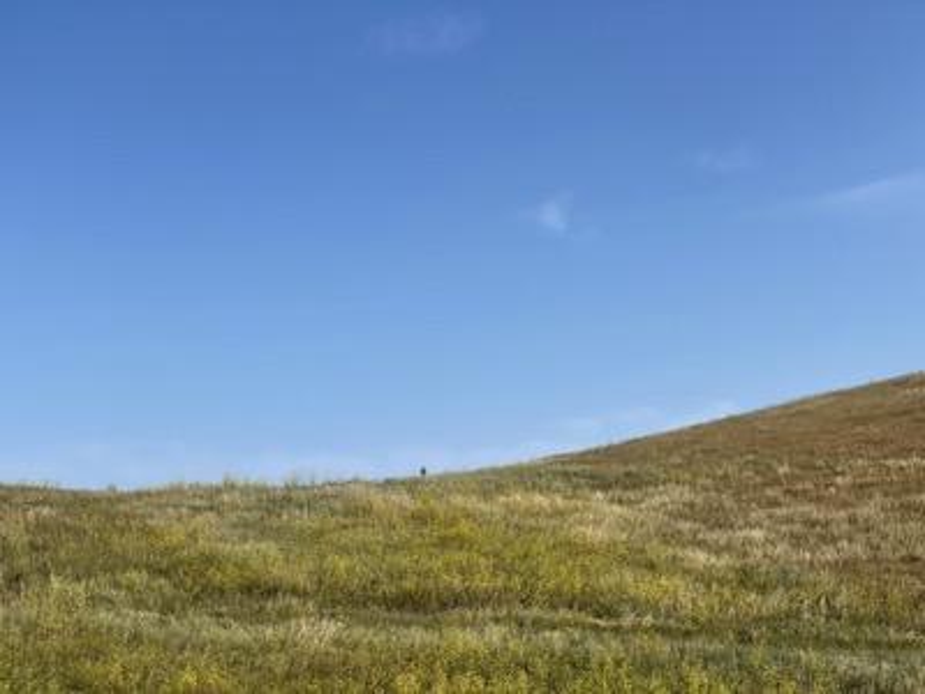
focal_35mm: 52
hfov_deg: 36.8
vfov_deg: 28.0
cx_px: 462
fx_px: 1390
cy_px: 347
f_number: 2
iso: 25
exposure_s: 1/1996
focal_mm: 6
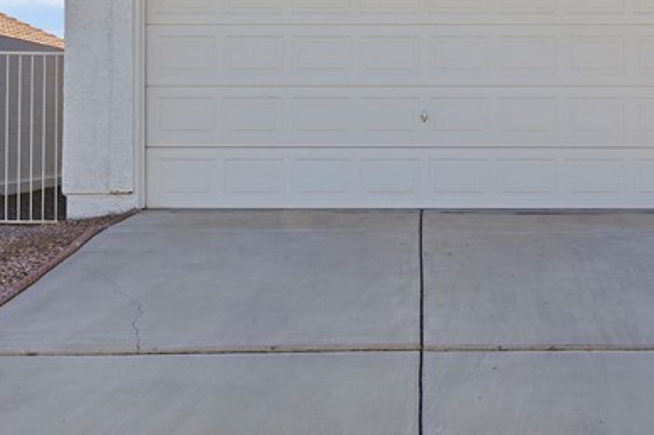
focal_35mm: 67
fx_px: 1217
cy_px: 77
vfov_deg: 20.0
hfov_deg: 29.9
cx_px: 419
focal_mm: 24
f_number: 10
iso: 200
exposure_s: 1/2000
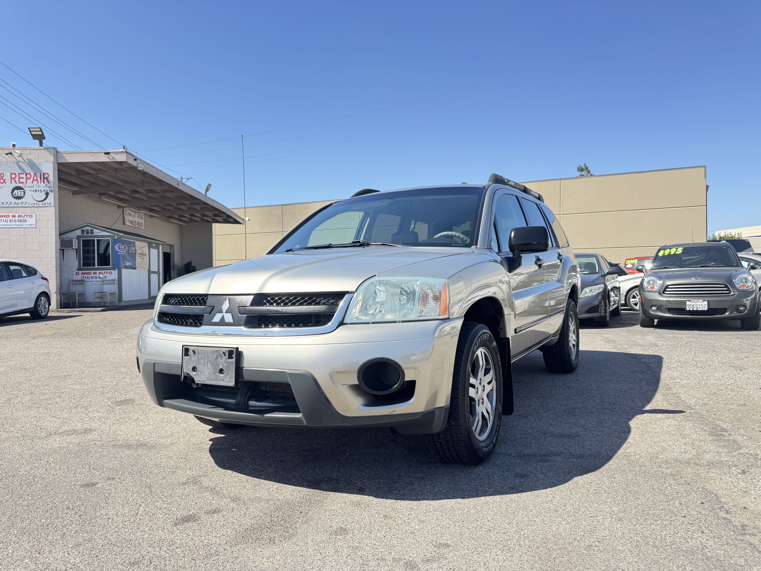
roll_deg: -0.2
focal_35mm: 24
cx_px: 380
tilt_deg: -1.5
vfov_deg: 56.8
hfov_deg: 71.6
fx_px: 528
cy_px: 286
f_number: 1.78
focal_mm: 6.76
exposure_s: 1/1524
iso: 80
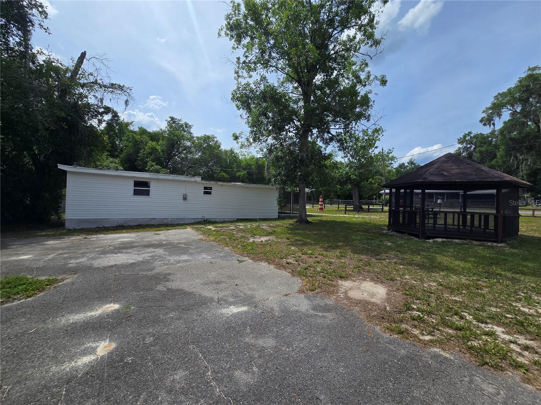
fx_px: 203
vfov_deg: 89.9
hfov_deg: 106.2
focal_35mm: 13
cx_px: 270
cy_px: 202
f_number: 2.2
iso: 50
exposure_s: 1/2671
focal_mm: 2.2
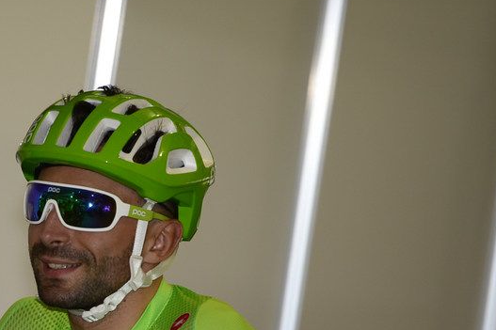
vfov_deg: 3.0
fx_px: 6267
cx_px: 90
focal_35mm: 455
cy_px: 361
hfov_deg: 4.5
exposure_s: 1/250
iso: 400
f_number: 2.8
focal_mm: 200
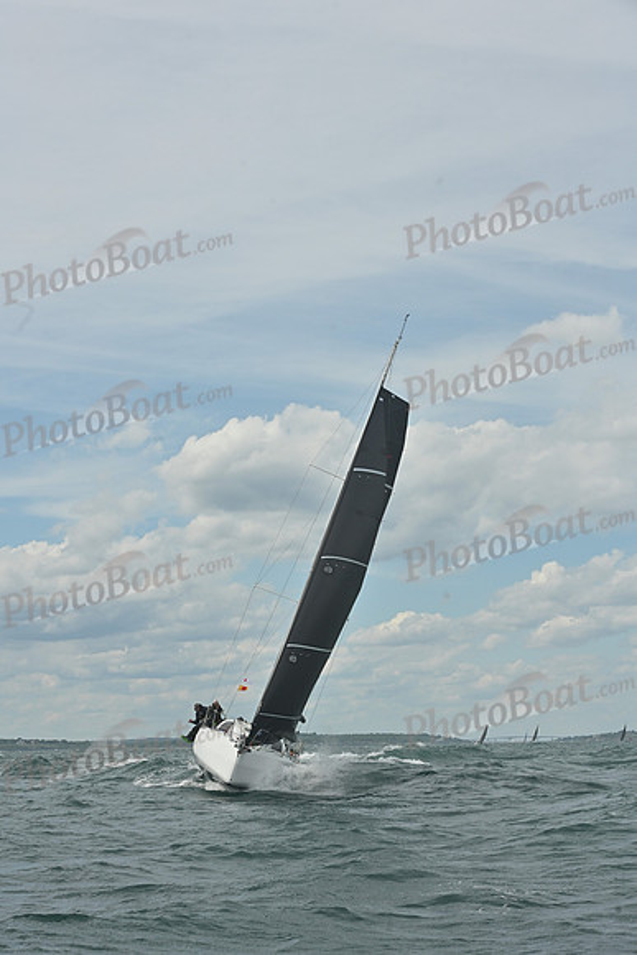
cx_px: 318
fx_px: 1857
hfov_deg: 19.5
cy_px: 478
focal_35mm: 70
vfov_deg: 28.8
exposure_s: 1/1250
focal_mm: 70
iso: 320
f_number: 11
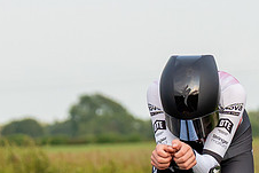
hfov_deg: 3.1
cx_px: 279
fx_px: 4794
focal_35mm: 666
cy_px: 237
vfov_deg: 2.1
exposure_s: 1/1000
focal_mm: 100
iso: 200
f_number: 4
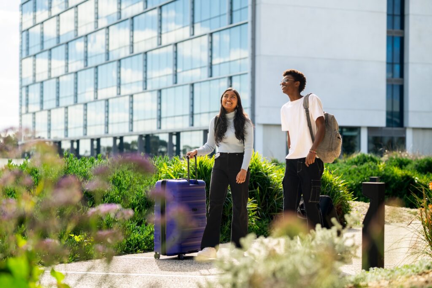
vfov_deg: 16.1
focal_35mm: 85
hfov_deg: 23.9
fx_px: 1020
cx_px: 216
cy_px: 144
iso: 200
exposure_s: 1/400
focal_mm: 85
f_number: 2.8
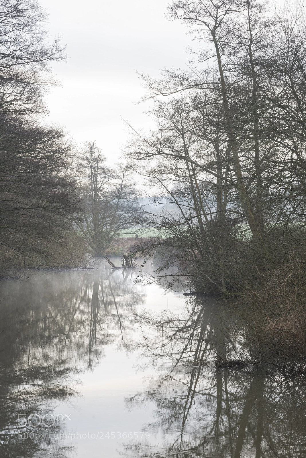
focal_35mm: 85
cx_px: 153
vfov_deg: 23.9
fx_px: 1083
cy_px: 229
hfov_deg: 16.1
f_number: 11
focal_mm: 85
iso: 100
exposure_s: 1/6
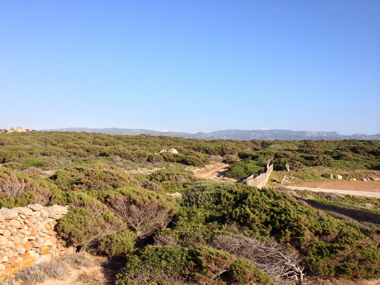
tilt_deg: -0.8
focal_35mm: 35
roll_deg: -1.8
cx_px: 190
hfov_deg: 52.6
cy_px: 142
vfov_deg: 40.7
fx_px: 384
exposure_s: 1/1126
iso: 50
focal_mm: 4.28
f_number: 2.4
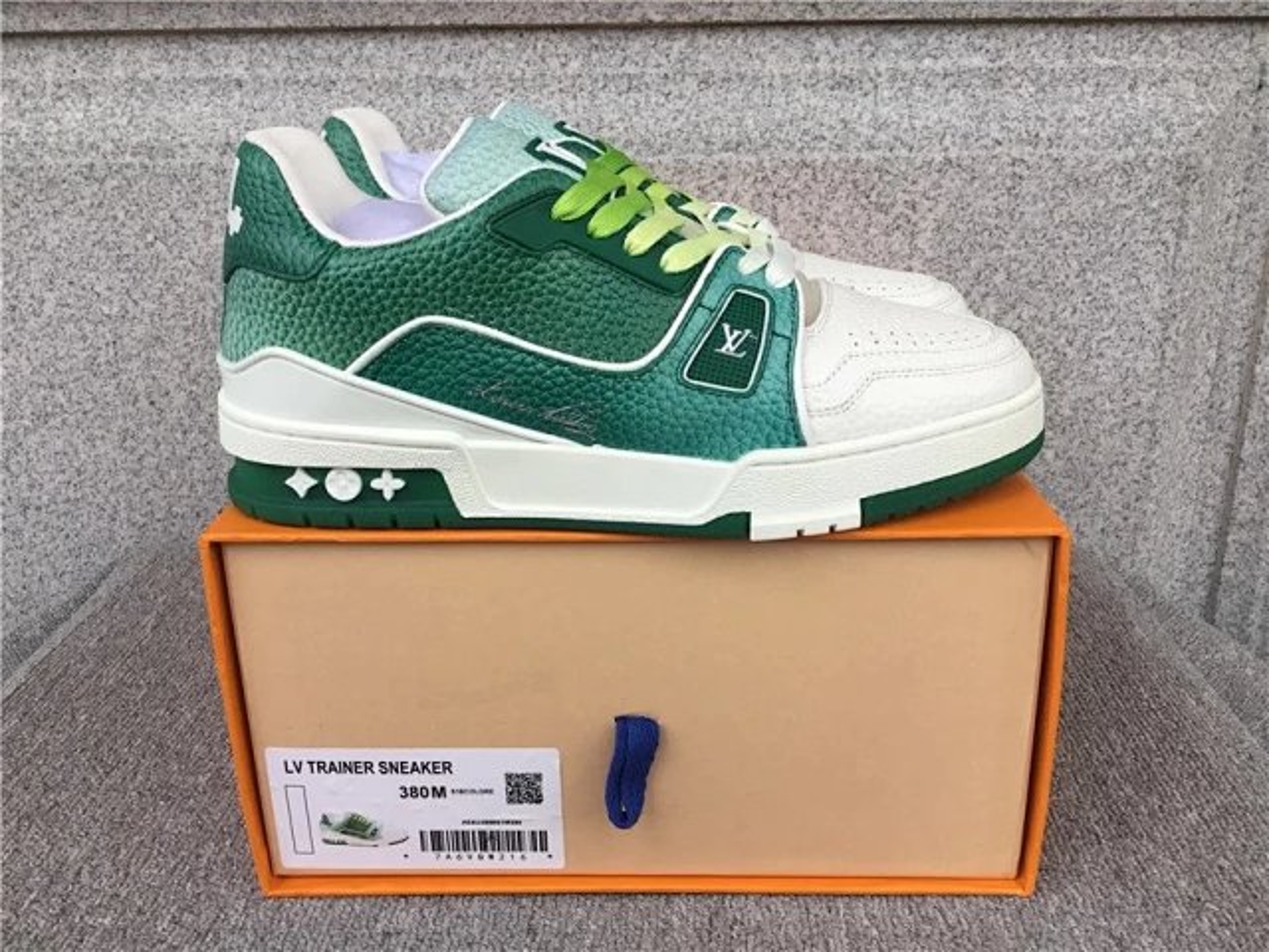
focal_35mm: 31
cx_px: 634
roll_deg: +1.2
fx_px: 1136
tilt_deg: -19.4
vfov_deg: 45.4
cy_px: 476
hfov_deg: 58.4
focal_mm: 3.3
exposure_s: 1/117
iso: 25
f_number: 2.4
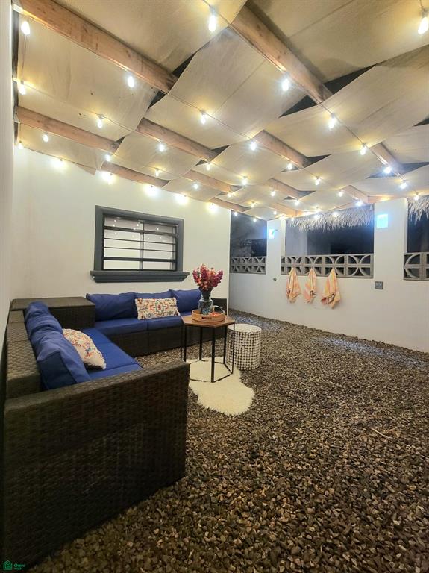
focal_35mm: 13
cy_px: 286
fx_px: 215
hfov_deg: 89.9
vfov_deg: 106.2
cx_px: 214
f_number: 2.2
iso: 500
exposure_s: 1/30
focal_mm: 2.2
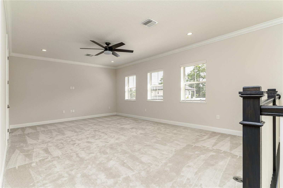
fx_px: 134
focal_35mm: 17
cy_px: 94
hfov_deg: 93.3
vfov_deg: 70.4
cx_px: 142
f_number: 7.1
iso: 400
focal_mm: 17
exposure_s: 1/250
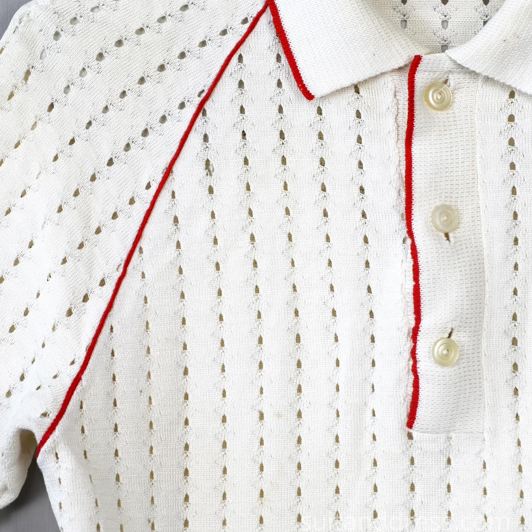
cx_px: 266
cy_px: 159
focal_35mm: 175
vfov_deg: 10.0
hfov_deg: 10.0
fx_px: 3037
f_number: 8
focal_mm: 91
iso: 320
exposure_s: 1/40
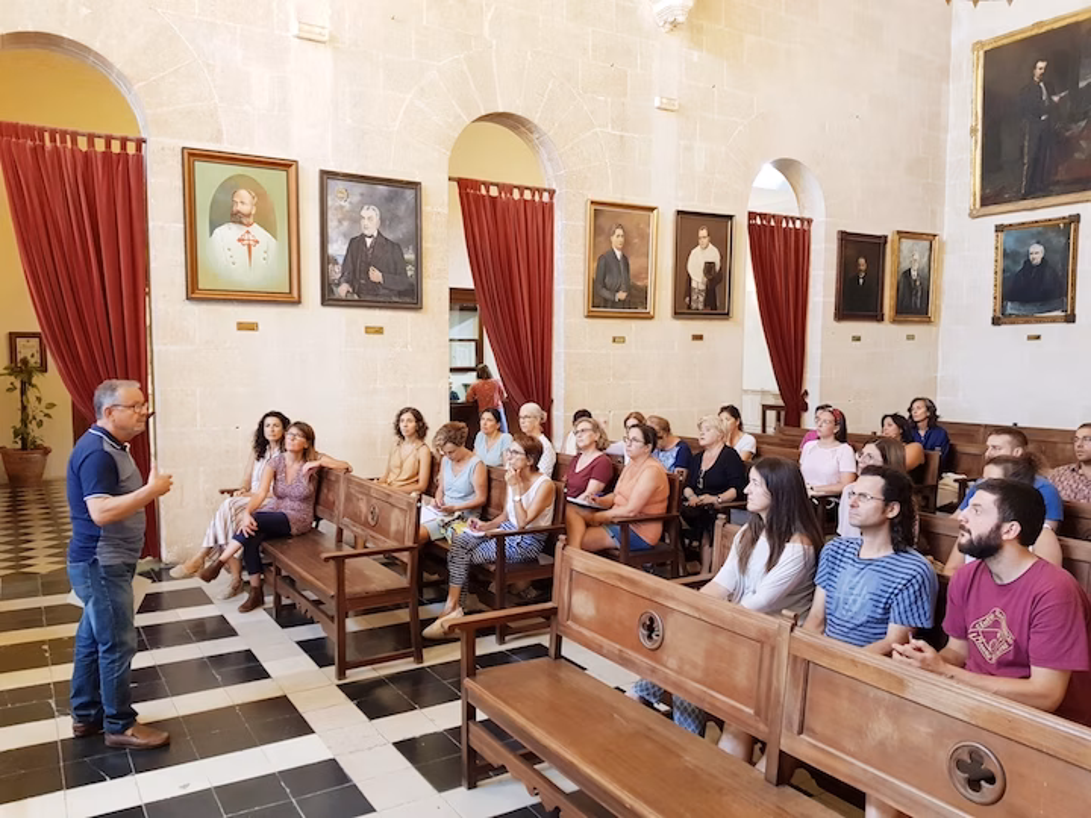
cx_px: 546
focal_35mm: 26
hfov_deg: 67.3
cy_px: 409
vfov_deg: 53.1
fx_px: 819
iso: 200
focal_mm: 4.2
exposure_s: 1/33
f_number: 1.7
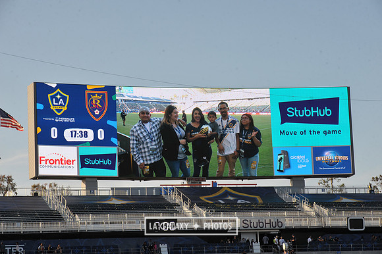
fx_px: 1230
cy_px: 127
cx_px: 191
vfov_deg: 11.8
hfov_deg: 17.7
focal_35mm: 116
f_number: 11
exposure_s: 1/500
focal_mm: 116
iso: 400
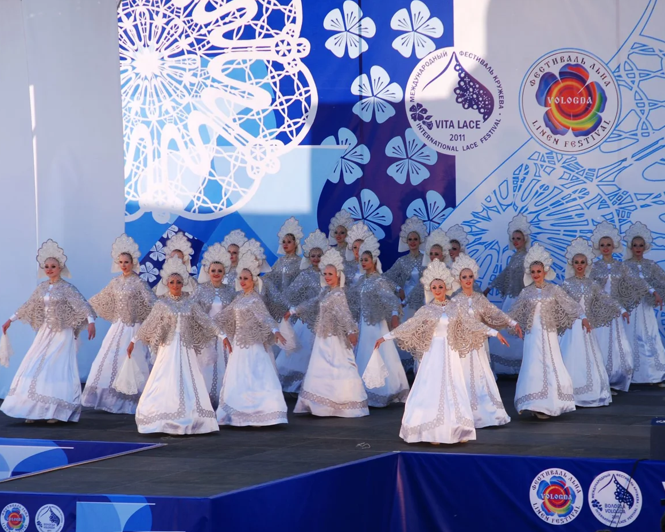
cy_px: 267
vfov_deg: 6.7
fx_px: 4518
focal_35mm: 230
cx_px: 329
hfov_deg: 8.4
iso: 100
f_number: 5.6
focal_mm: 135
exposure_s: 1/200
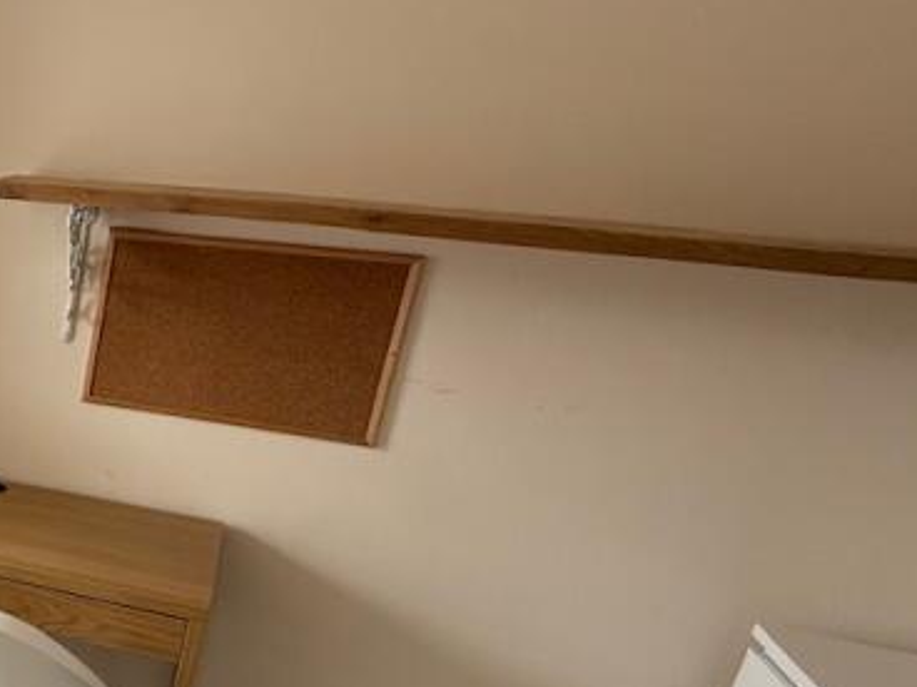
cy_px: 465
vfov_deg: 36.4
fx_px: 1033
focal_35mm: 39
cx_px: -249
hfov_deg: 34.9
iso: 125
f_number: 2.2
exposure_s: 1/99
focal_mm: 2.22
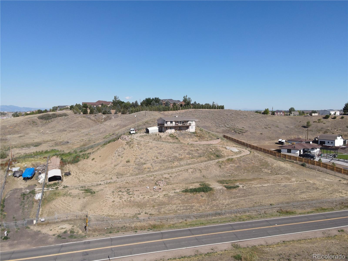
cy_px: 130
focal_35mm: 24
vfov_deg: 56.8
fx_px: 241
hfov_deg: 71.6
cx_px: 174
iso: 100
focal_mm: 4.5
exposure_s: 1/725
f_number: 2.8
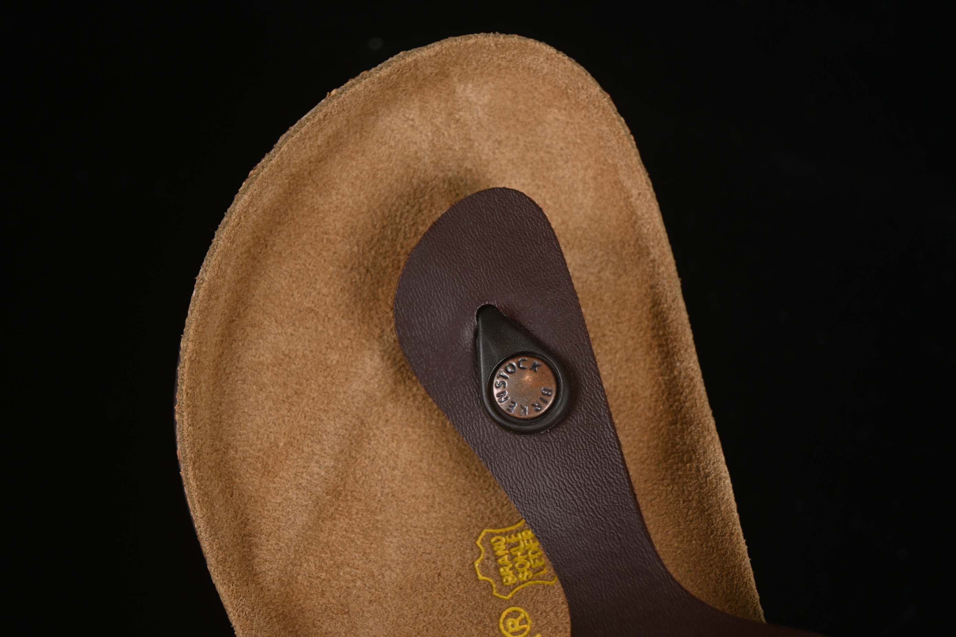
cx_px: 478
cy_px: 318
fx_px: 1912
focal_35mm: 72
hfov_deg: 28.1
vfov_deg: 18.9
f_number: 6.3
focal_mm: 48
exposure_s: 1/60
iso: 160
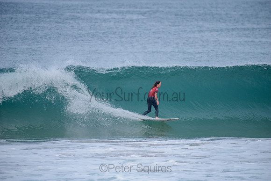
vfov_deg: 2.8
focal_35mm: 500
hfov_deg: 4.1
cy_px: 90
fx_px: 3765
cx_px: 136
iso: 250
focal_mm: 500
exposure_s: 1/2000
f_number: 5.6
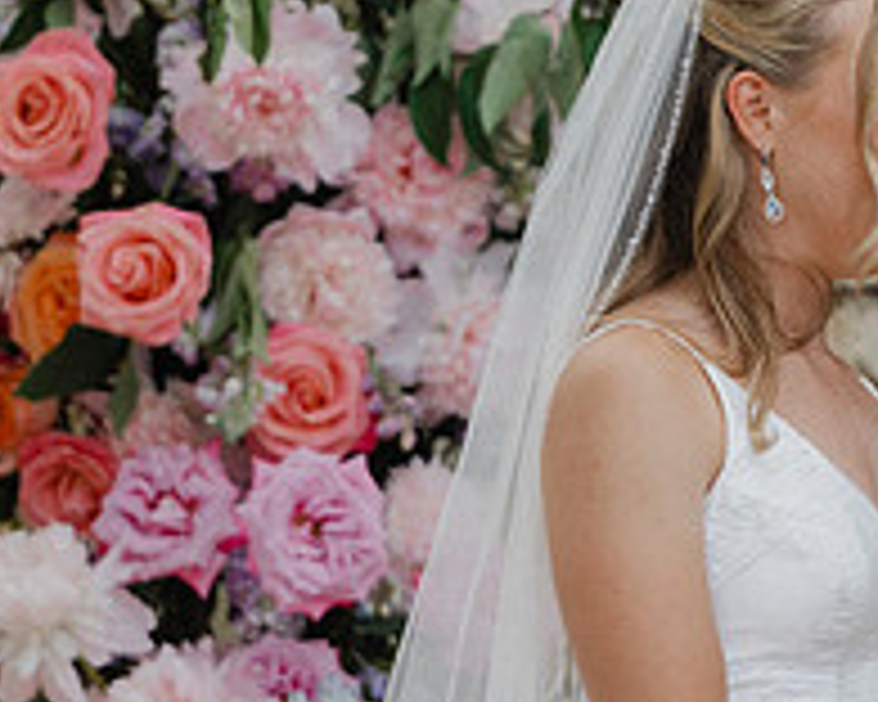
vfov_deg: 2.3
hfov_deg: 2.9
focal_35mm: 661
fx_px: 17176
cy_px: 503
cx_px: 851
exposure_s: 1/800
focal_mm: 200
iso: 200
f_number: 2.8
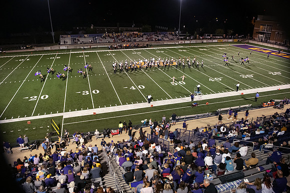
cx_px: 145
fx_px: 209
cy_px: 96
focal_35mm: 26
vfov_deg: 49.6
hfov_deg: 69.4
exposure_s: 1/500
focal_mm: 26
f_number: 3.5
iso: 5000
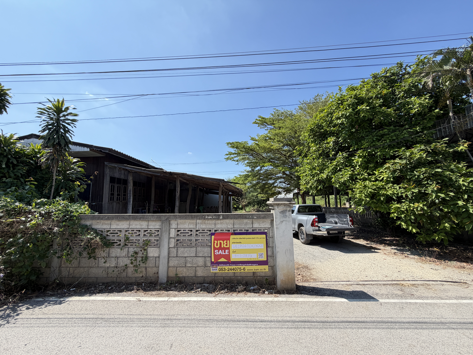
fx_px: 191
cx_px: 236
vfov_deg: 85.7
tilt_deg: +7.5
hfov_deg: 102.1
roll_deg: +2.4
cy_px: 178
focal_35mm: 14
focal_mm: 2.22
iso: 40
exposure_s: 1/770
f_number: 2.2
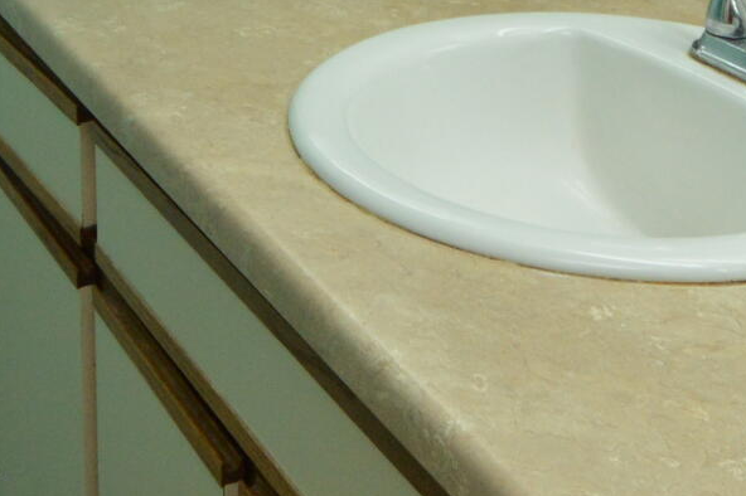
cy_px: -288
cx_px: 193
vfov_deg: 16.1
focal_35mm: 76
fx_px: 1574
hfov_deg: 26.3
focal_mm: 10
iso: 800
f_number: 4
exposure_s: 1/200
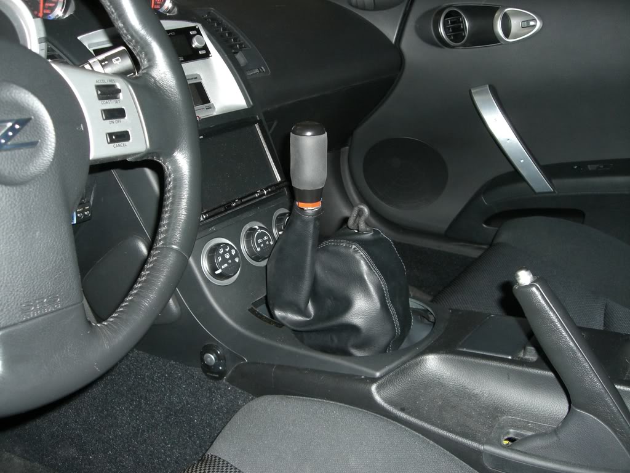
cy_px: 236
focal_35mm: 38
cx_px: 315
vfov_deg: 37.7
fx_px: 692
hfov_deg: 49.0
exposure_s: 1/60
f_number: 2.7
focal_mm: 6.2
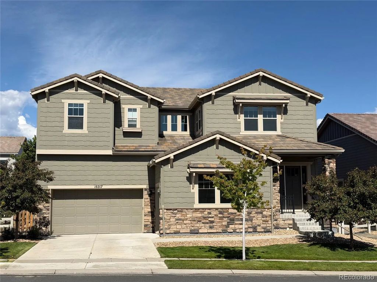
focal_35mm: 48
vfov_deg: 30.3
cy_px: 141
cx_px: 188
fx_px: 523
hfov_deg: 39.7
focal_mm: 6.76
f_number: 1.78
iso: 64
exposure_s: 1/7874
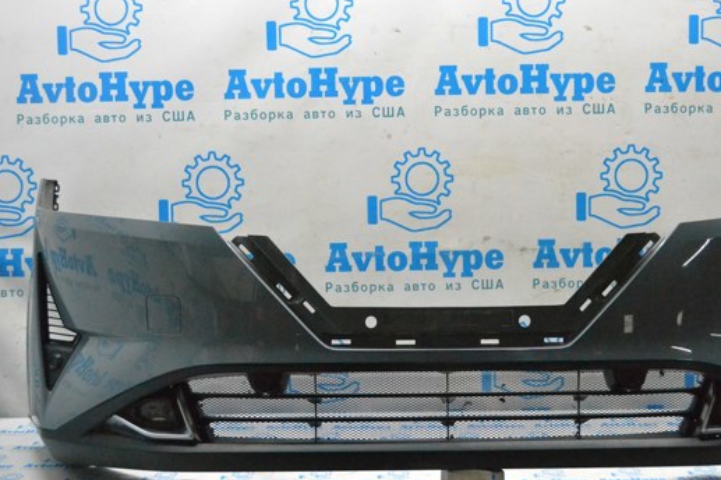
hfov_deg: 38.0
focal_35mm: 52
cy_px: 251
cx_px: 438
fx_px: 1041
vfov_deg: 26.0
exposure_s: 1/1000
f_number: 4.5
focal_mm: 28
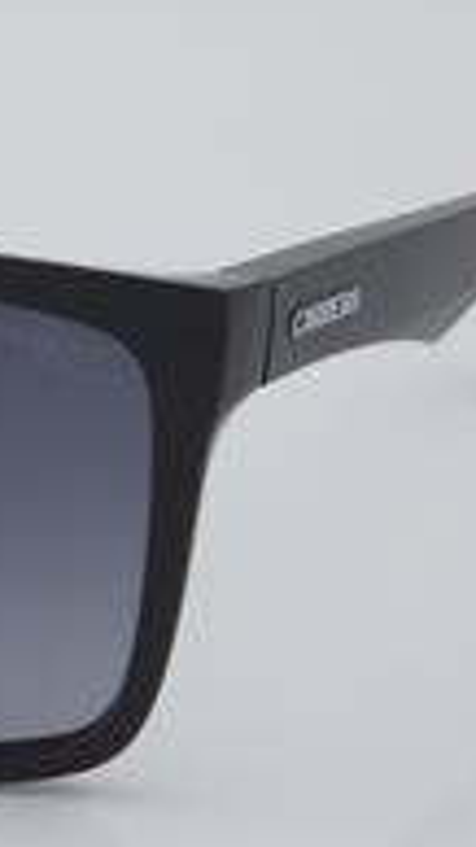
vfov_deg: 12.1
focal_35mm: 178
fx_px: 3999
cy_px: 454
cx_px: -275
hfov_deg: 6.7
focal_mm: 55
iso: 100
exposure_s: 1/4
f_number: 32
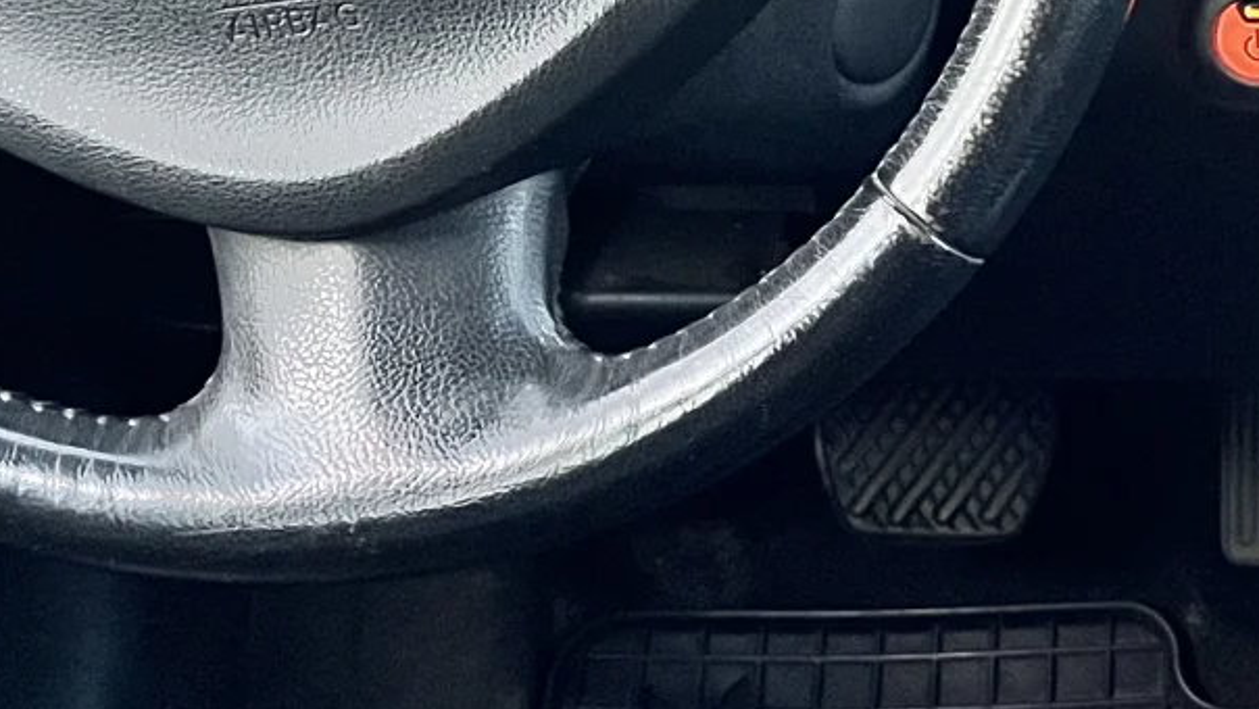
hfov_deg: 21.9
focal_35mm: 90
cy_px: 217
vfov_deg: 13.4
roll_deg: -2.8
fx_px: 3005
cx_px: 1522
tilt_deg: -28.1
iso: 640
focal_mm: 5.1
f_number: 1.6
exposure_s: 1/35
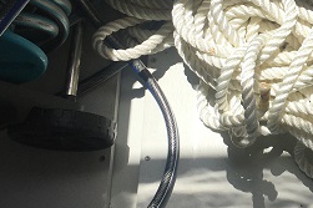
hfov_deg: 23.9
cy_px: 35
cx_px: 334
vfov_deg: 16.9
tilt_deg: -73.6
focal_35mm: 80
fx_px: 695
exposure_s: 1/2024
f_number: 2.2
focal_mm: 4.15
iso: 25
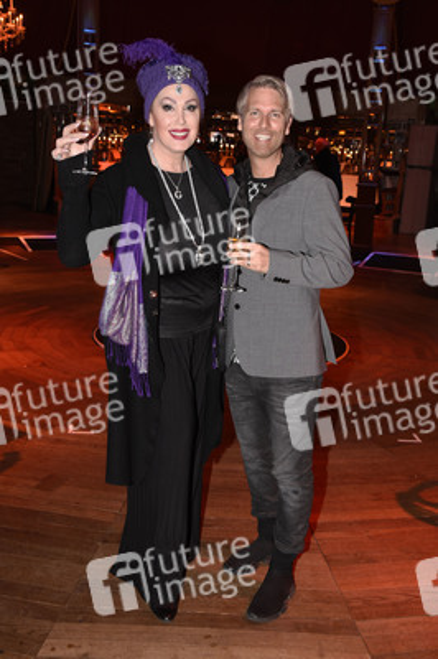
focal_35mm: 40
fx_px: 731
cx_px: 219
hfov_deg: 33.3
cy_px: 330
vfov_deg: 48.5
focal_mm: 40
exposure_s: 1/60
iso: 2500
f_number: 6.3
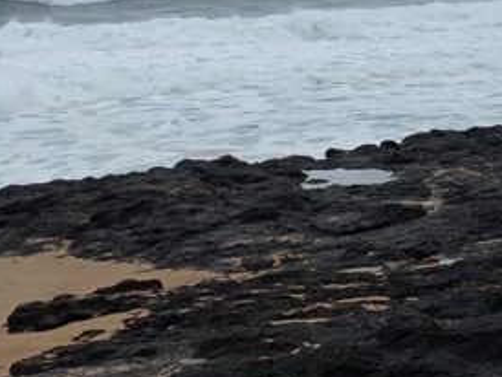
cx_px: 918
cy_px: -212
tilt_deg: +8.3
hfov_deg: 16.6
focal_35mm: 97
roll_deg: +1.1
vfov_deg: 14.2
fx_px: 1408
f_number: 1.8
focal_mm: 4.25
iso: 25
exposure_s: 1/2833
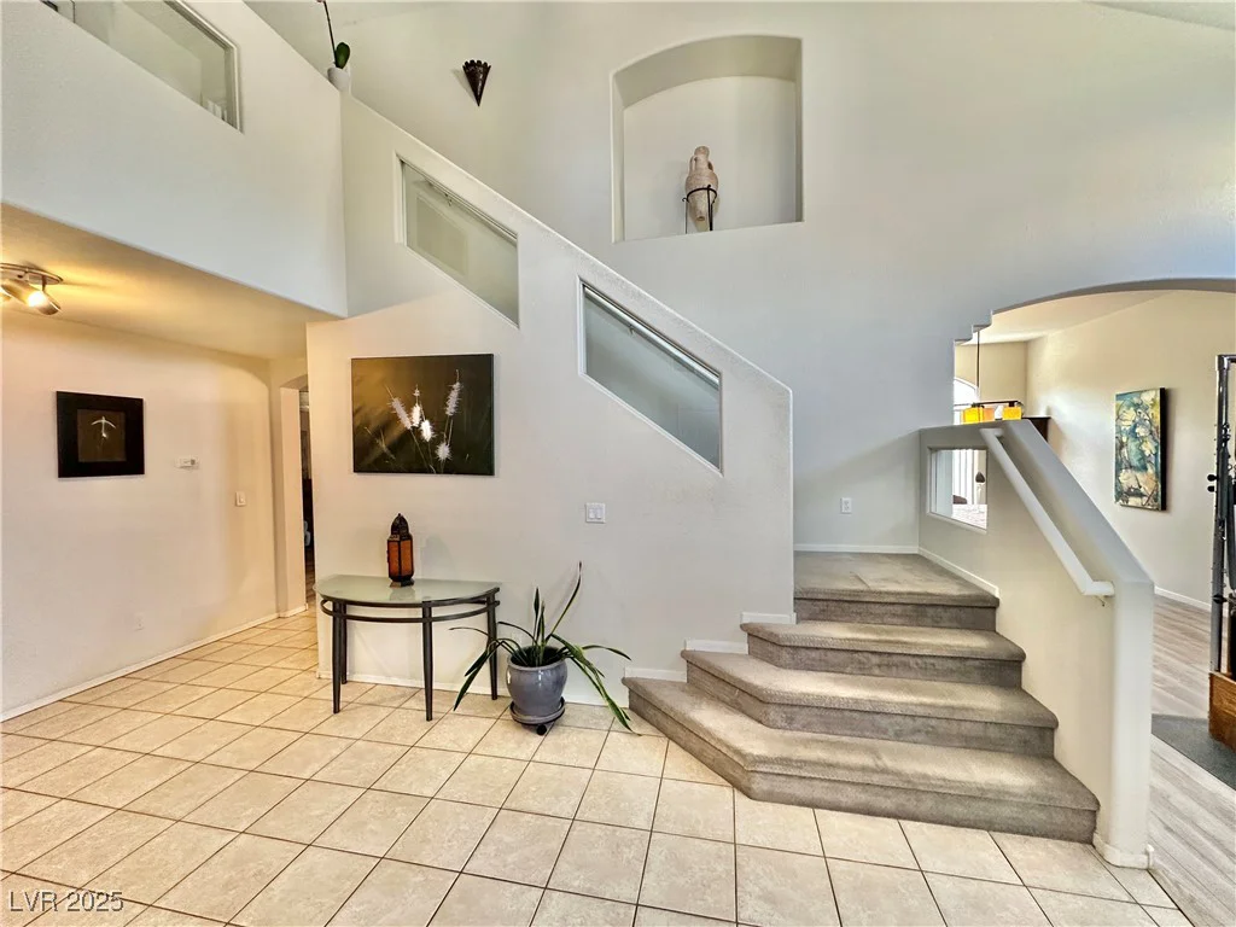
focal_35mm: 14
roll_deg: +0.7
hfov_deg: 102.1
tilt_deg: -0.7
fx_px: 500
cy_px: 464
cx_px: 618
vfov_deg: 85.7
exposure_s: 1/120
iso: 200
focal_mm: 2.22
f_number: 2.2
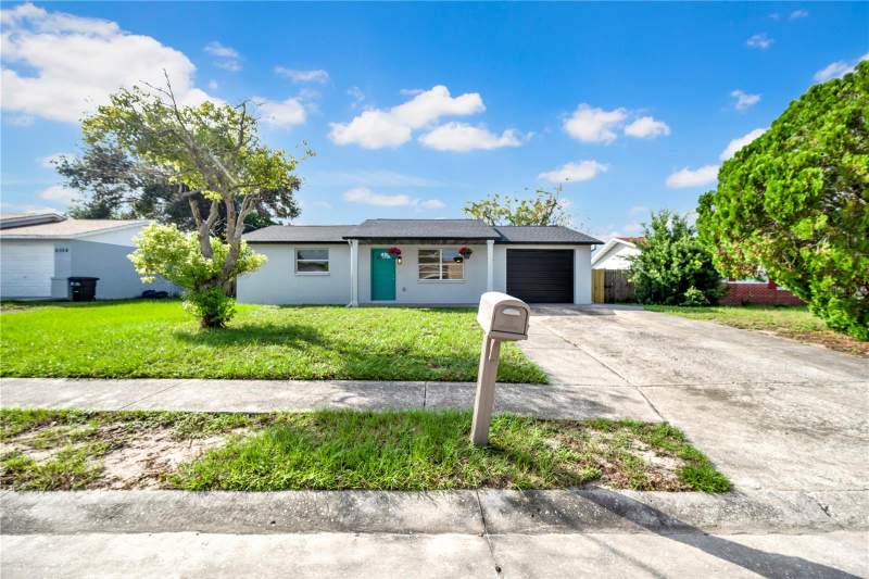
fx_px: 338
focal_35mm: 14
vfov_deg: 81.2
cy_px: 290
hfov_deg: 104.3
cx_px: 434
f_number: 7.1
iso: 250
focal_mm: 14
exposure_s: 1/1000
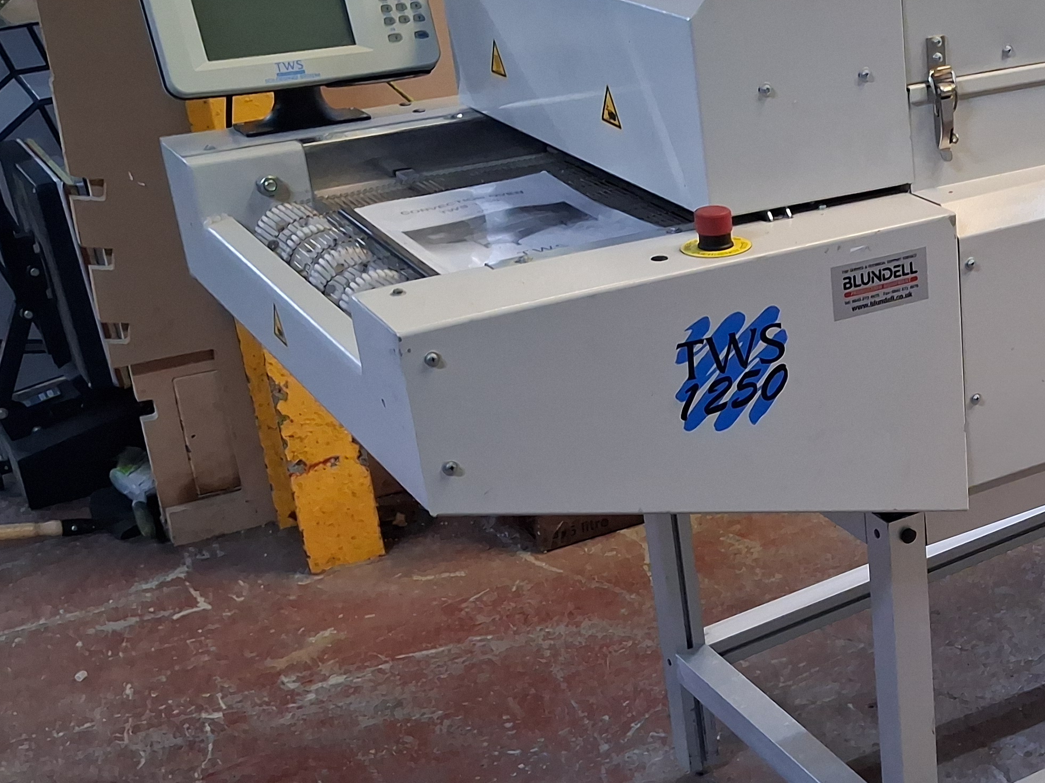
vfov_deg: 26.1
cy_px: 423
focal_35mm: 56
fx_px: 1690
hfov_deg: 31.4
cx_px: 1076
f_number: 1.8
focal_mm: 4
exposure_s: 1/30
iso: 500
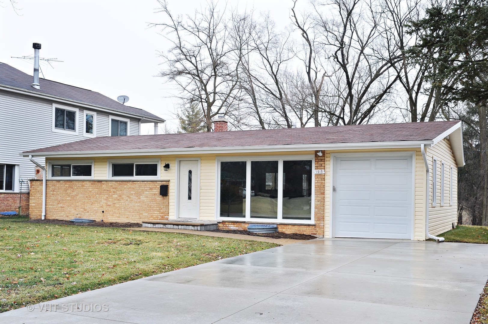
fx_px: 542
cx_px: 244
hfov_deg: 48.5
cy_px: 162
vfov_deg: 33.3
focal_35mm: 40
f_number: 8
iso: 200
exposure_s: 1/80
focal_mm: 40
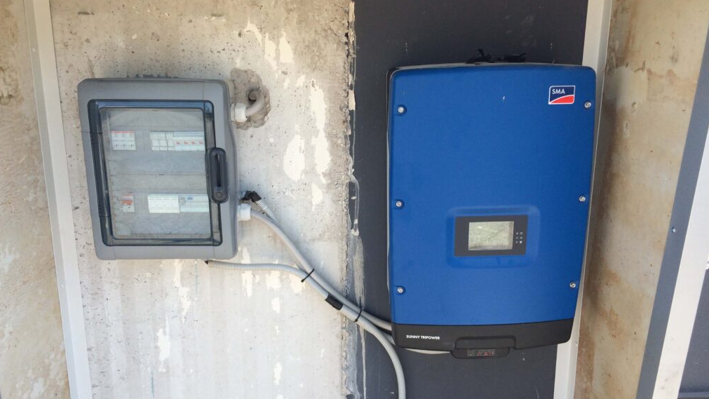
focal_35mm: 32
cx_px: 351
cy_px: 217
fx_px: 602
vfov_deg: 36.7
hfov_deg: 61.0
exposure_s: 1/695
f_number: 2.2
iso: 32
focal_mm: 4.15
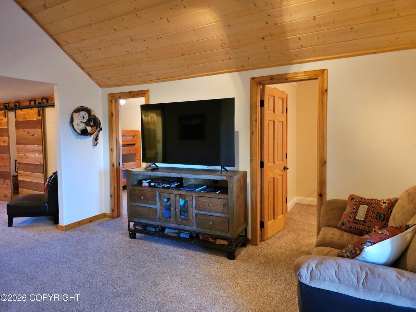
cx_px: 208
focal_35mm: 23
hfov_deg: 73.9
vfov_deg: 58.9
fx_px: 276
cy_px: 156
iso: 320
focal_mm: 6.3
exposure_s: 1/24
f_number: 1.7
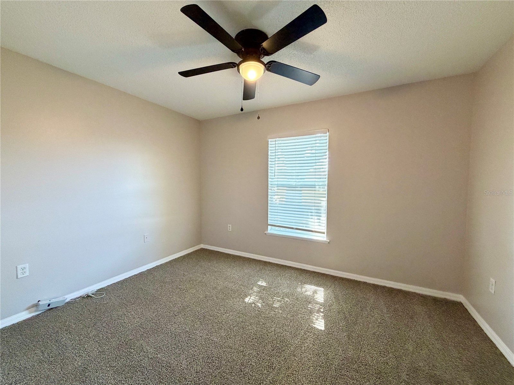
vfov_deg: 85.7
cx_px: 257
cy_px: 192
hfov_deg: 102.1
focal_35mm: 14
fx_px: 208
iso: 400
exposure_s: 1/60
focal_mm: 2.22
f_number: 2.2
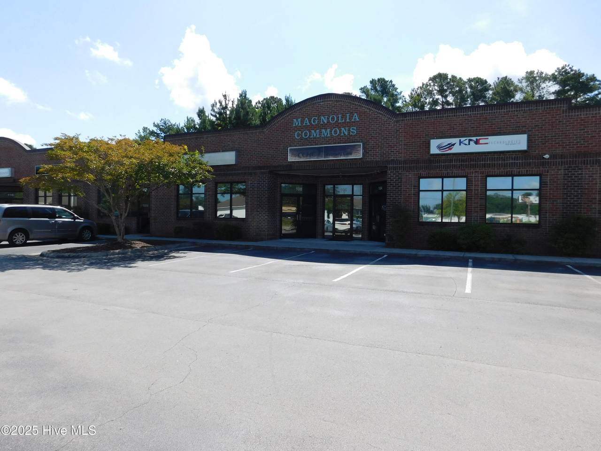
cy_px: 226
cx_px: 300
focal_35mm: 23
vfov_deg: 58.9
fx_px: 399
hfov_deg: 73.9
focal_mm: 4
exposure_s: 1/400
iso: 125
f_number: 6
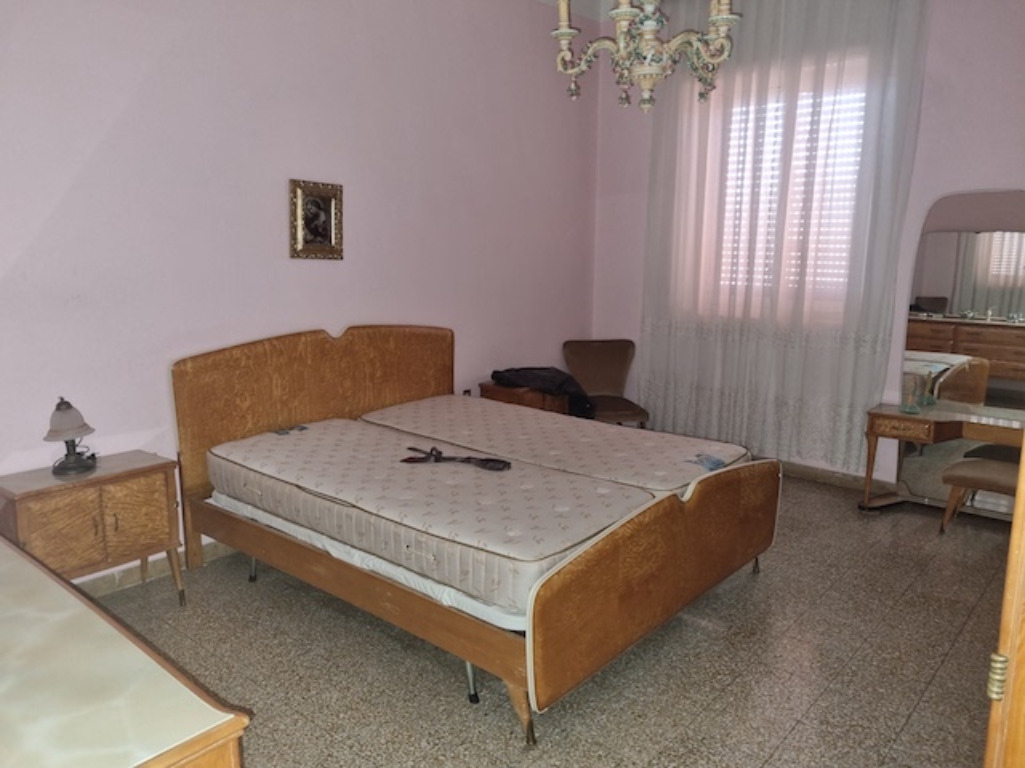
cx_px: 512
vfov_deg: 53.1
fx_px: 770
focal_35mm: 26
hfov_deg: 67.3
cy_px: 384
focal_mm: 5.4
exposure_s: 1/10
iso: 134
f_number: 1.8
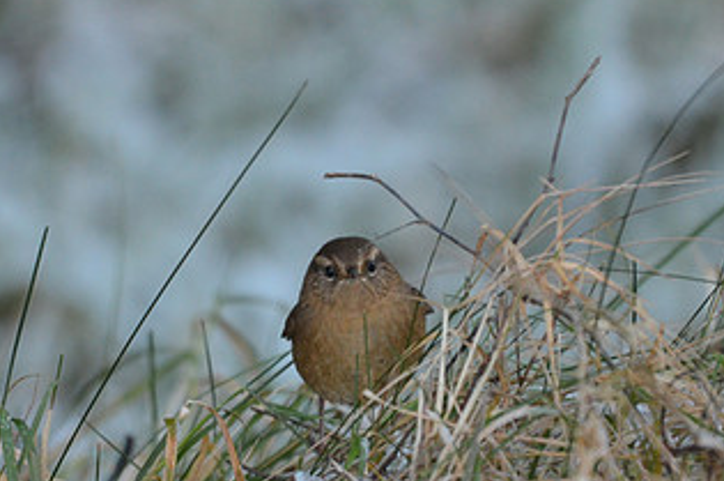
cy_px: 244
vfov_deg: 1.7
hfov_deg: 2.5
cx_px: 349
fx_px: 16626
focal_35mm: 828
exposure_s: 1/400
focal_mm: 300
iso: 1600
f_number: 5.6
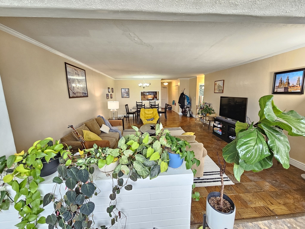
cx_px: 152
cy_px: 114
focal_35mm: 13
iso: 320
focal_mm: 2.2
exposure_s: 1/40
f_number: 2.2
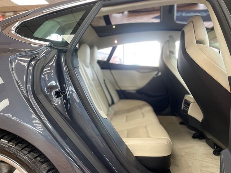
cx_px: 116
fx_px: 174
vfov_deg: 53.1
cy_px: 86
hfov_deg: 67.3
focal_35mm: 26
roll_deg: +0.7
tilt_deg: -4.8
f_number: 1.6
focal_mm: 4.2
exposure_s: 1/60
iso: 80
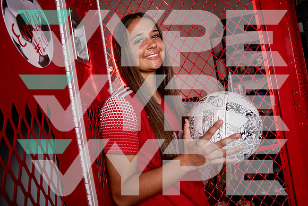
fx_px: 222
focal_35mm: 26
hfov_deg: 69.4
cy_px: 103
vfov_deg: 49.6
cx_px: 154
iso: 100
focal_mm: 26
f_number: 8
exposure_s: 1/250
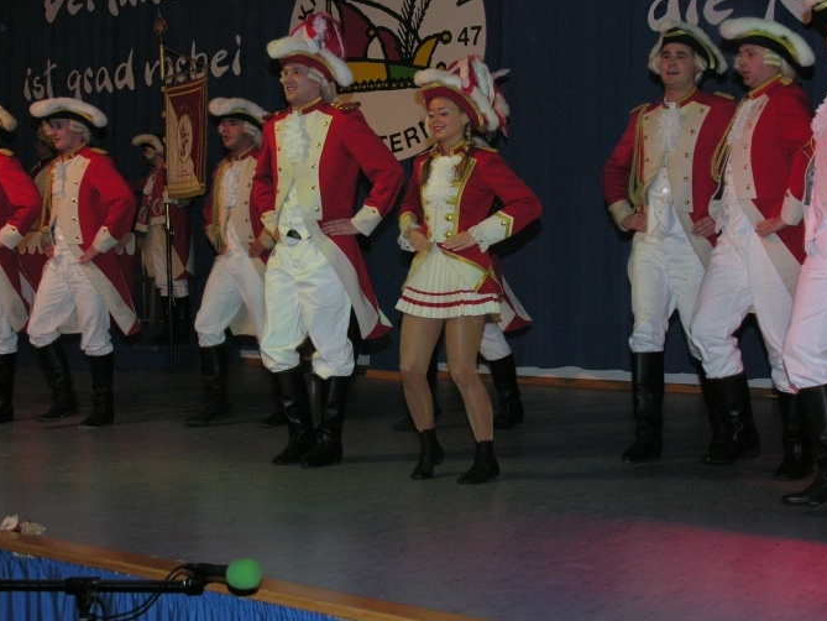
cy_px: 260
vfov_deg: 26.5
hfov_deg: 34.9
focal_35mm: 55
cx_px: 387
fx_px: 1314
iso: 200
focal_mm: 11.8
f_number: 4.2
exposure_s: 1/60.1
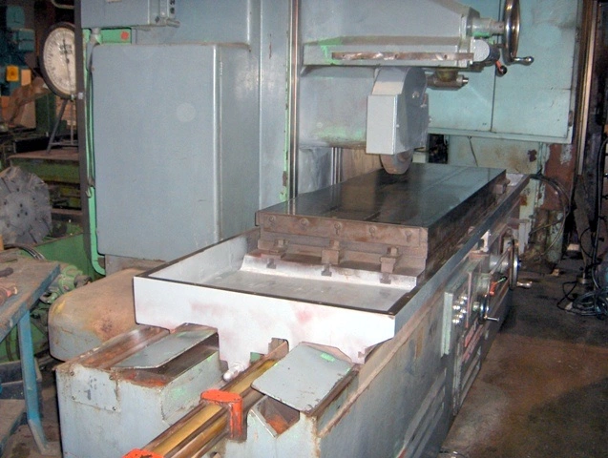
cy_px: 229
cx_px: 304
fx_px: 686
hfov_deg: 47.8
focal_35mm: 39
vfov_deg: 36.9
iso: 100
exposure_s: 1/60
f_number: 2.8
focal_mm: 8
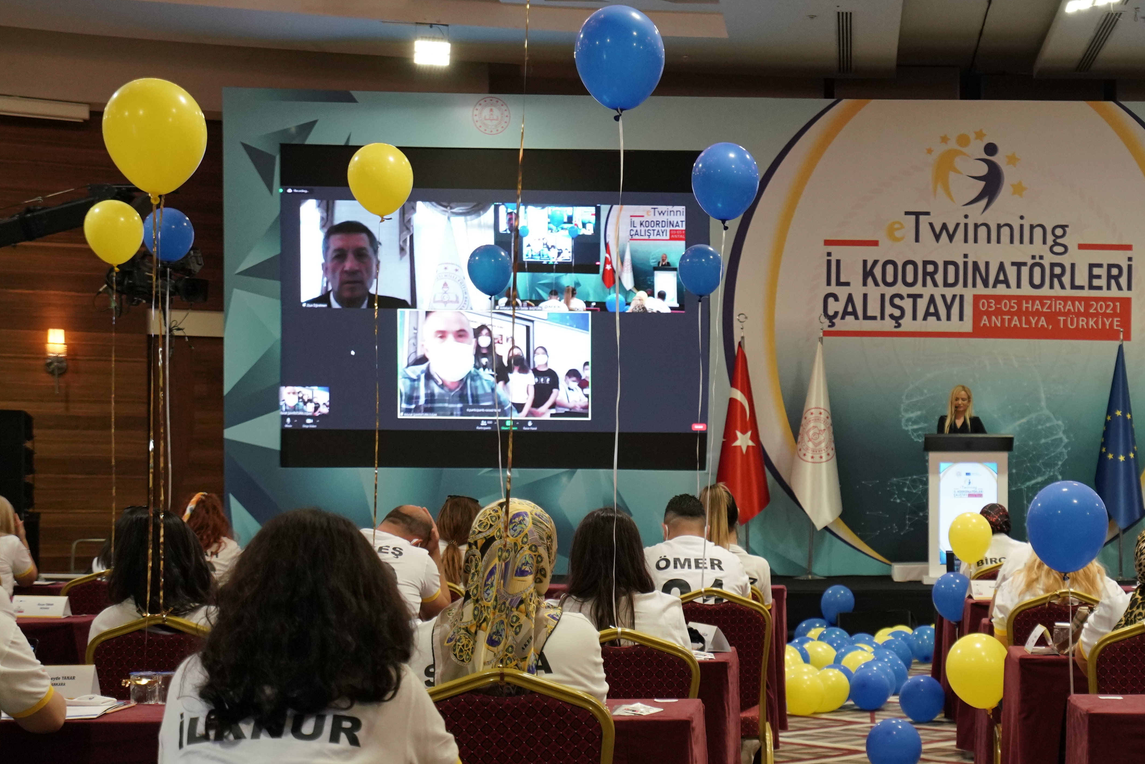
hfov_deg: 29.8
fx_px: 2099
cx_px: 926
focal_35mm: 66
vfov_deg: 20.5
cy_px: 545
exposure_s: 1/125
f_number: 4
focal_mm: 35
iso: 2000
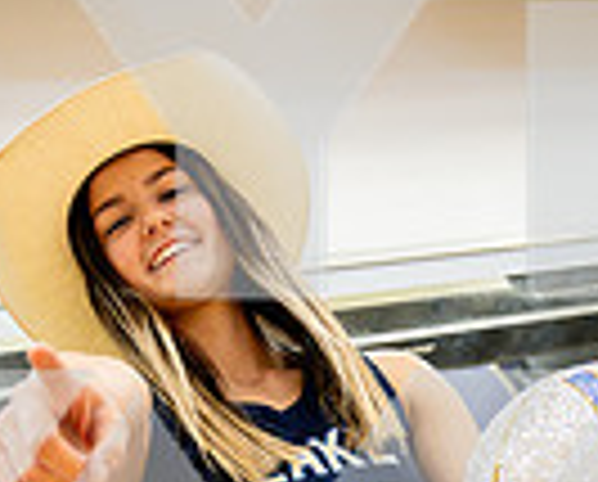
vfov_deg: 14.6
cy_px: 610
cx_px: 454
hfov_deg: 18.6
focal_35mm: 102
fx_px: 1809
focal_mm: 25
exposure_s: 1/125
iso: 640
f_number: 2.8
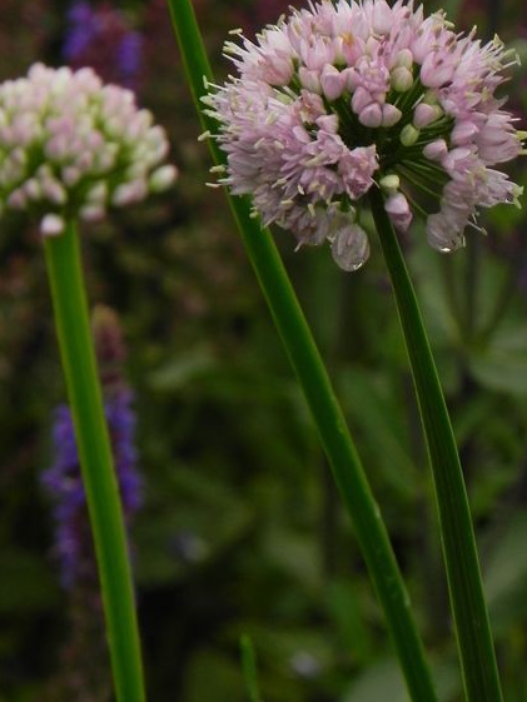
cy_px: 265
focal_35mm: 686
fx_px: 13920
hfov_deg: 2.2
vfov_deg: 2.9
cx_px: 292
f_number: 5
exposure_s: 1/80
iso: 160
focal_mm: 85.6
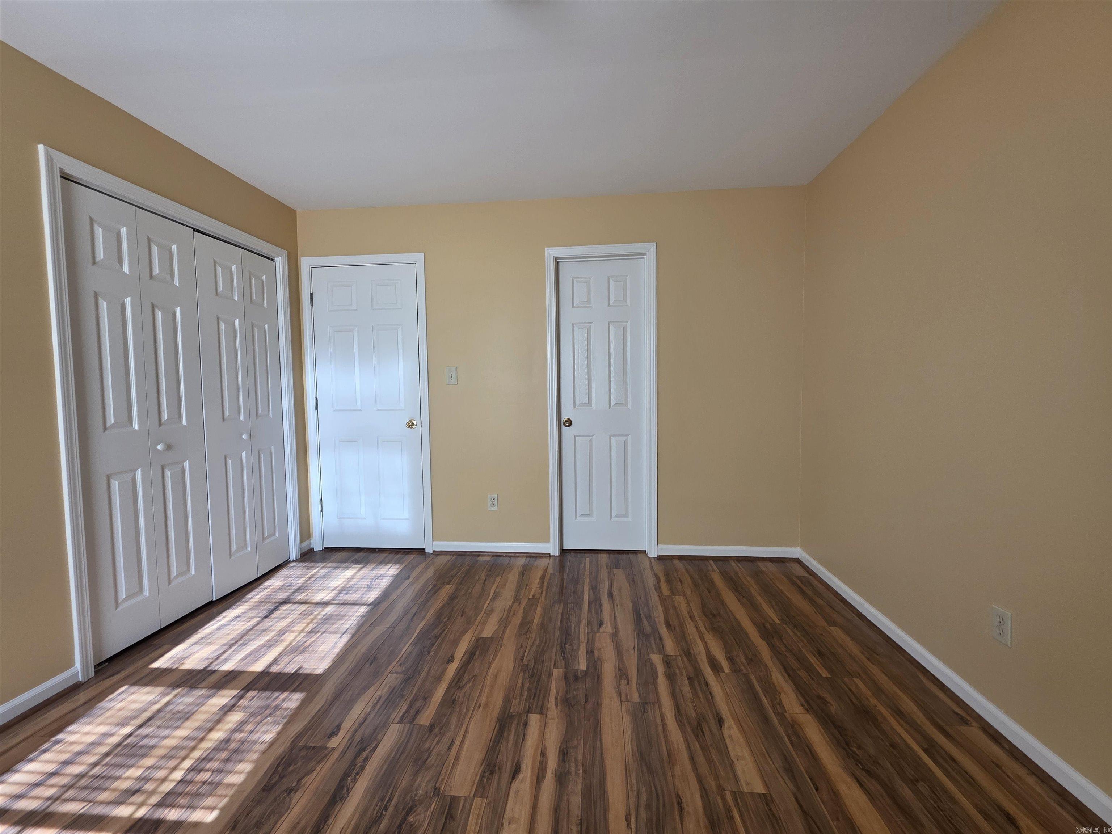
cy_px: 417
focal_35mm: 13
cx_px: 556
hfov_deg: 106.2
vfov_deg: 89.9
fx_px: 418
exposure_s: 1/120
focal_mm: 2.2
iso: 100
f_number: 1.9
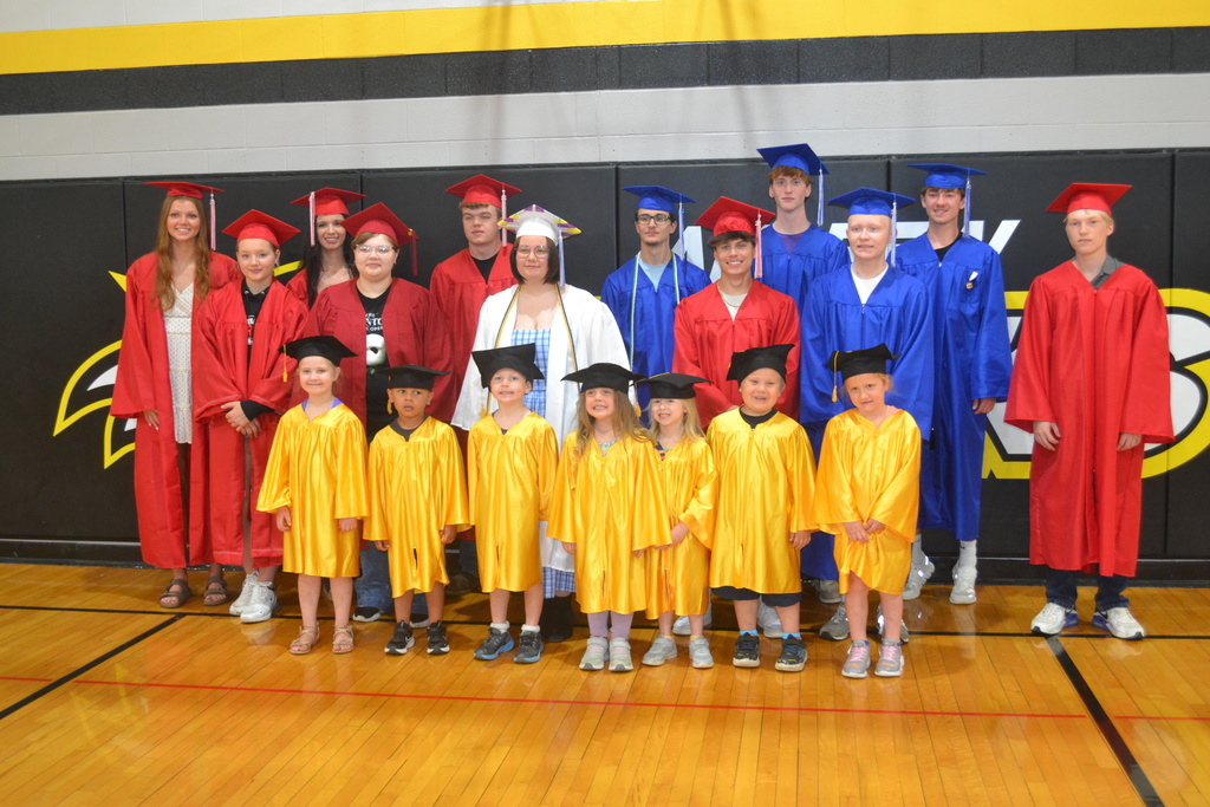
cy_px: 404
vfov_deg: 34.2
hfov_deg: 49.5
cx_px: 605
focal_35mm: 39
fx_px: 1311
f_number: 4.2
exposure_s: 1/60
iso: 1250
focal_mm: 26
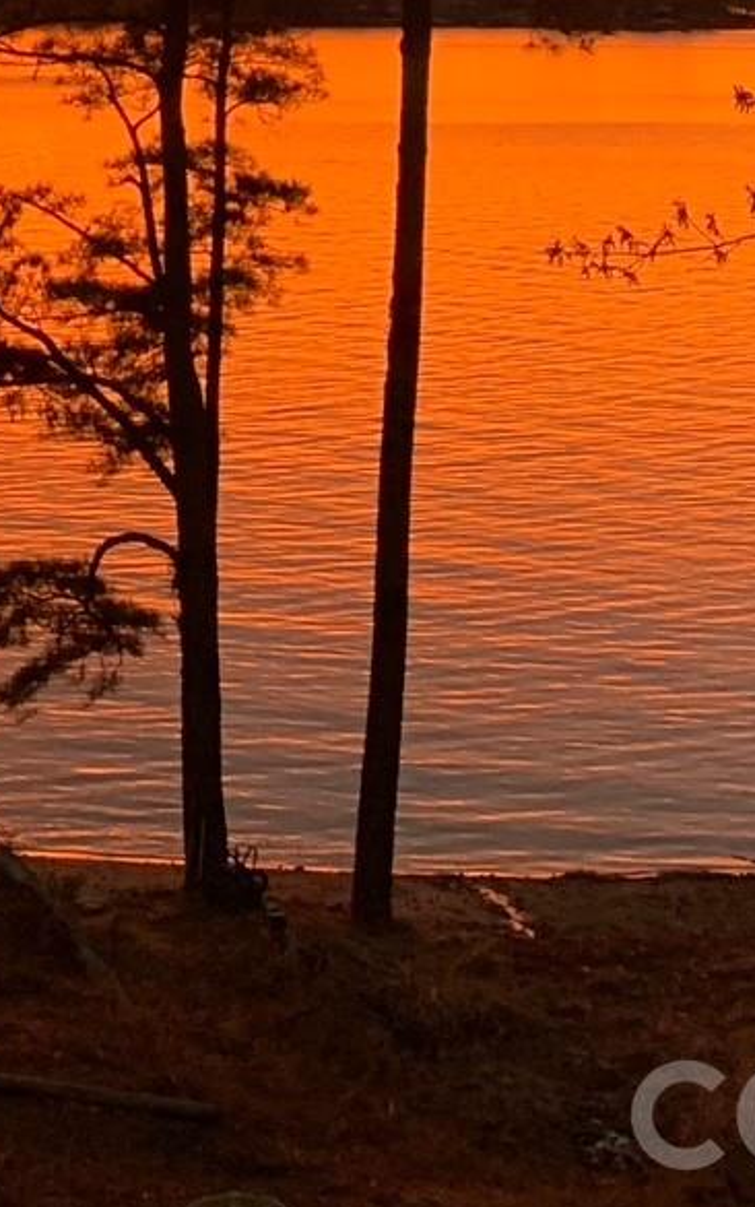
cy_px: -291
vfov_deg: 20.3
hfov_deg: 13.3
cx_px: -227
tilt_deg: +5.6
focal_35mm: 95
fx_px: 3125
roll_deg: -0.7
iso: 320
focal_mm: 4.25
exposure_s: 1/60
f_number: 1.8
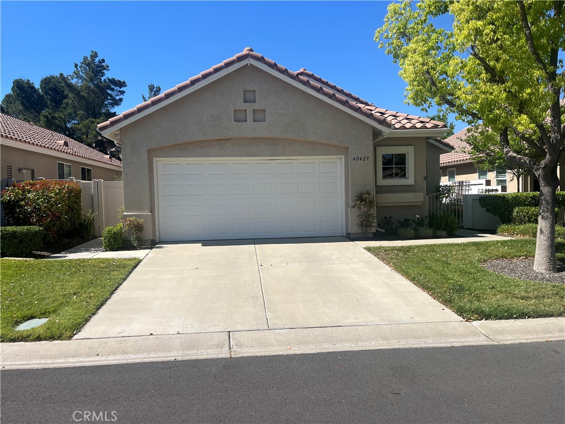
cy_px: 212
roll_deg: +2.0
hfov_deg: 67.3
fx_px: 424
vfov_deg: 53.1
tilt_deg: -0.8
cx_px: 282
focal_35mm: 26
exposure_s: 1/3876
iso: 50
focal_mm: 5.1
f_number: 1.6
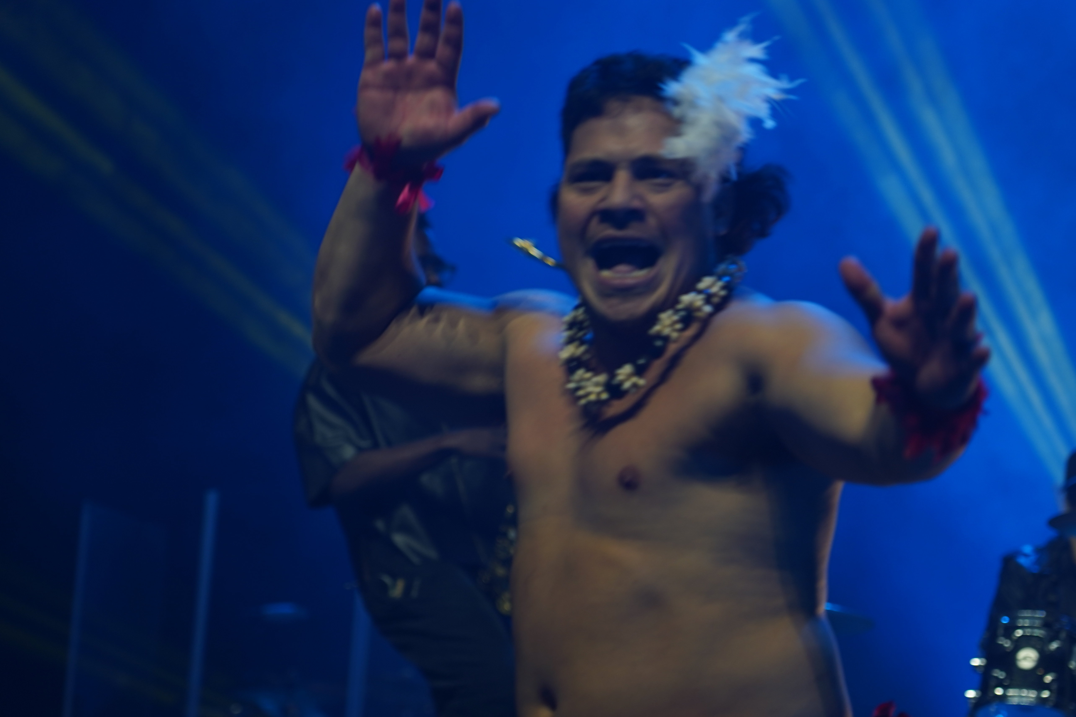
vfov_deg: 11.1
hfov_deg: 16.6
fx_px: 3676
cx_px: 626
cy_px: 417
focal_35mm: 123
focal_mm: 105
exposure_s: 1/125
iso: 320
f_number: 4
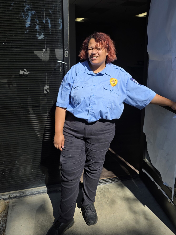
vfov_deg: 54.8
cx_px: 105
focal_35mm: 33
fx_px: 224
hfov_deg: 42.7
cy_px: 91
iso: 80
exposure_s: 1/7061
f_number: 1.7
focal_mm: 6.3
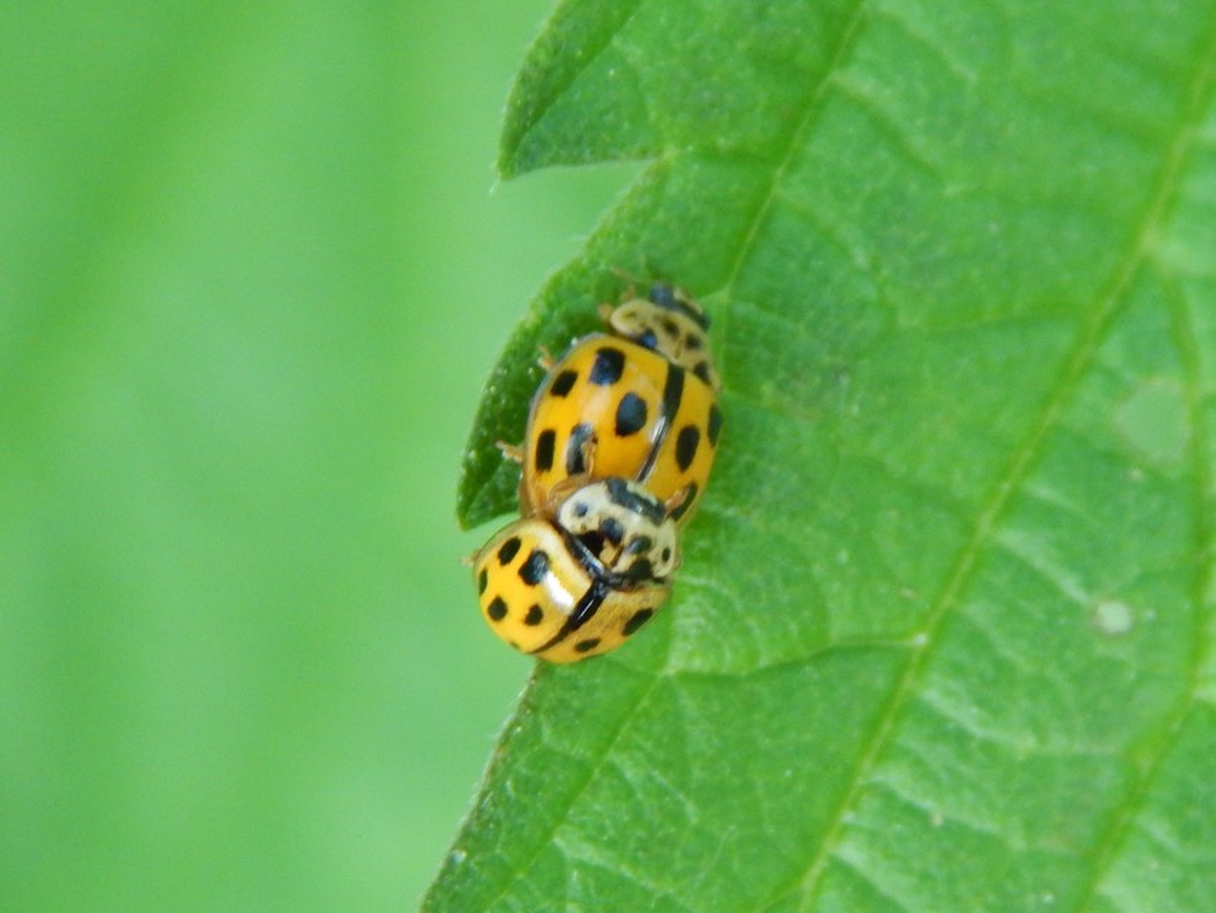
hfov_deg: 21.1
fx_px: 3267
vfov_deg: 15.9
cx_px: 608
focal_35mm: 93
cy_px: 456
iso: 400
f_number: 4.4
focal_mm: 16.6
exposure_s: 1/80
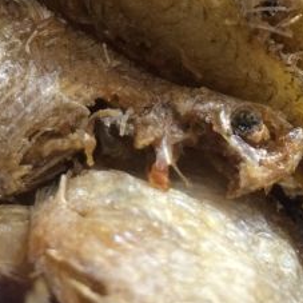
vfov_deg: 21.7
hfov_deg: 21.9
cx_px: 116
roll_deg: -4.4
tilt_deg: -26.6
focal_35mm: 79
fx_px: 782
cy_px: 69
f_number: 2.2
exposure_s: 1/33
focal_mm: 4.15
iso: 200
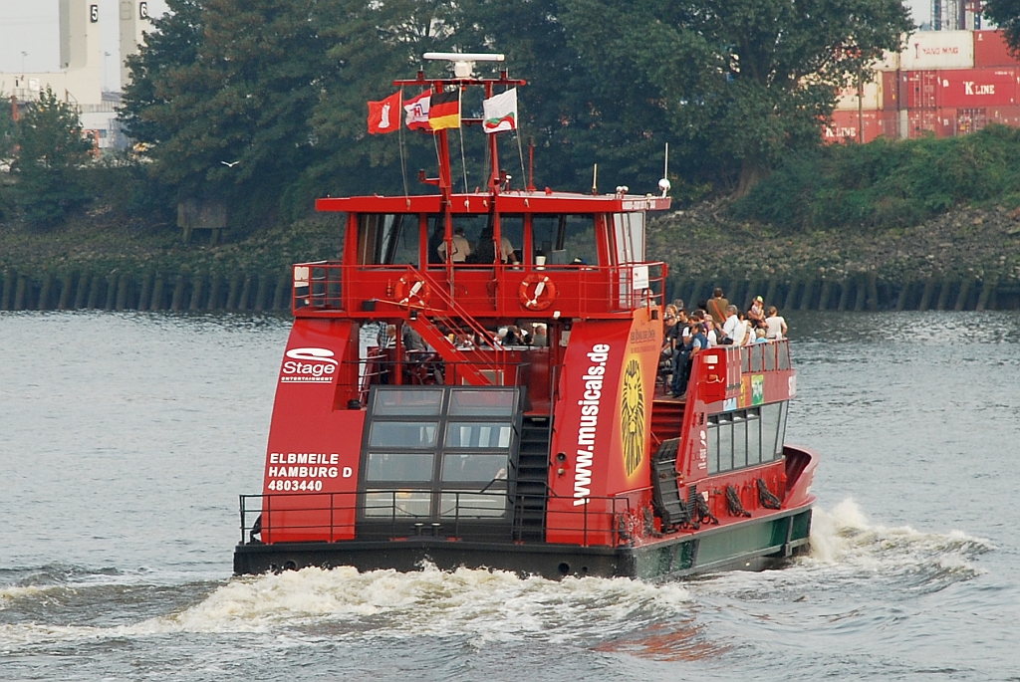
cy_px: 341
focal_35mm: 202
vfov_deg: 6.8
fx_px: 5743
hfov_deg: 10.1
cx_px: 510
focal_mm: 135
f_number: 6.3
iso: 200
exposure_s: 1/125
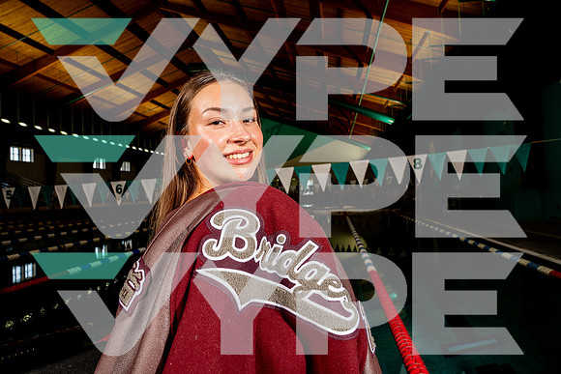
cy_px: 187
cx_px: 280
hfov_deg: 73.7
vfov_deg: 53.2
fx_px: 374
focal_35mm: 24
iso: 400
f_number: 7.1
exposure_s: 1/125
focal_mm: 24
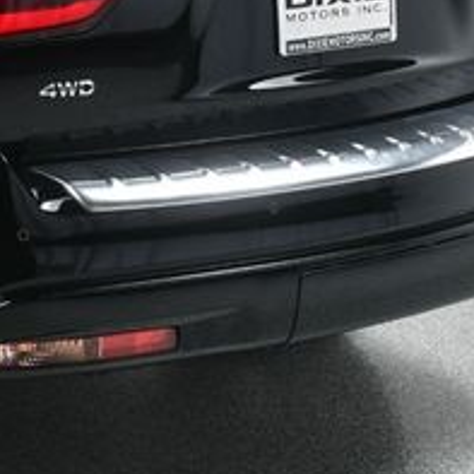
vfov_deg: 13.9
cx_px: -79
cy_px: 2
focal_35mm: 124
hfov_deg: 13.7
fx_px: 1921
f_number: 10
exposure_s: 1/160
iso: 100
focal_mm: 30
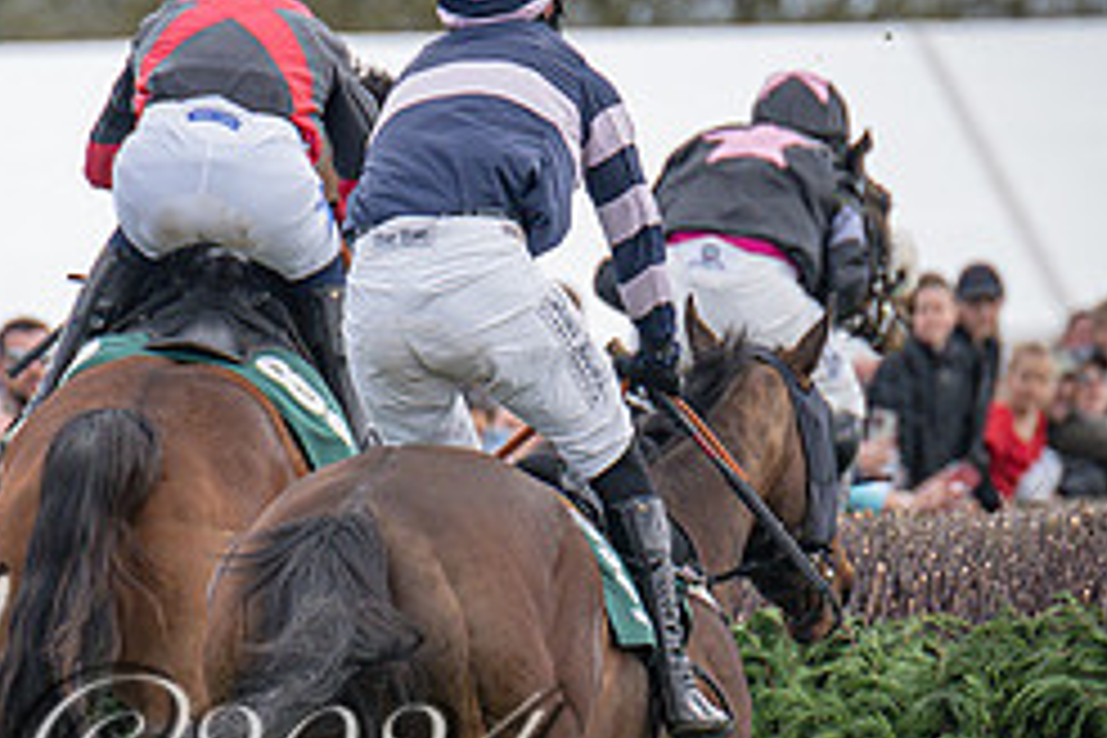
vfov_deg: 1.3
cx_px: 757
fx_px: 31639
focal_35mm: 1029
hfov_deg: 2.0
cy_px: 663
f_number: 5
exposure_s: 1/1600
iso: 800
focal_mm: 280
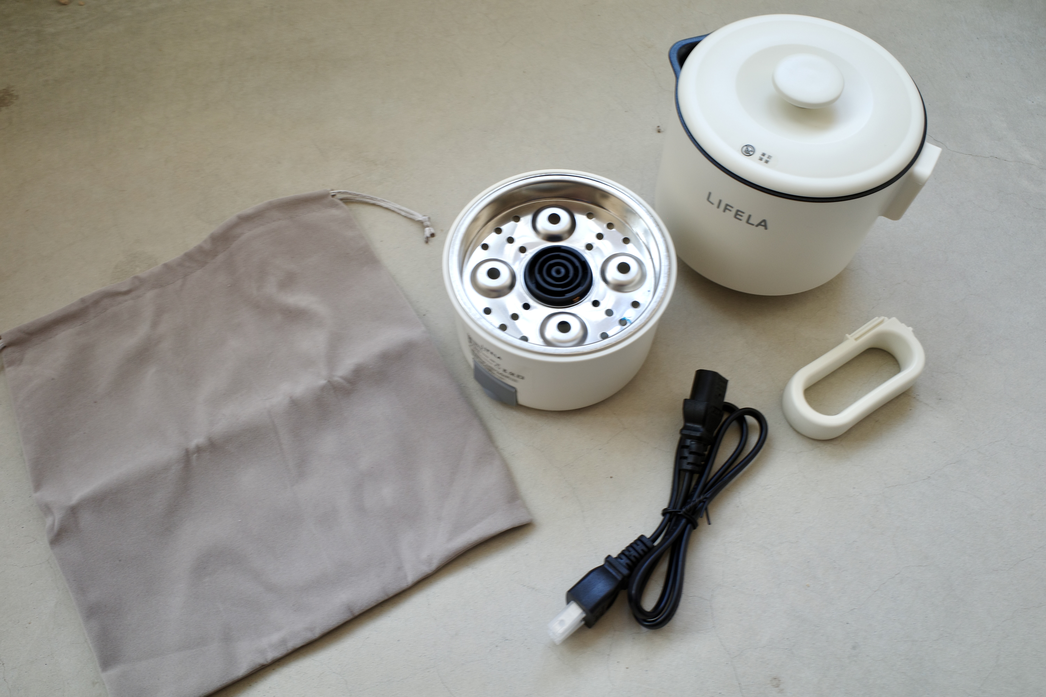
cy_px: 348
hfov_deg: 65.5
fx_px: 813
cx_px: 523
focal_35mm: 28
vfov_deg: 46.4
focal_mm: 18.3
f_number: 8
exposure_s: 1/6
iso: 100
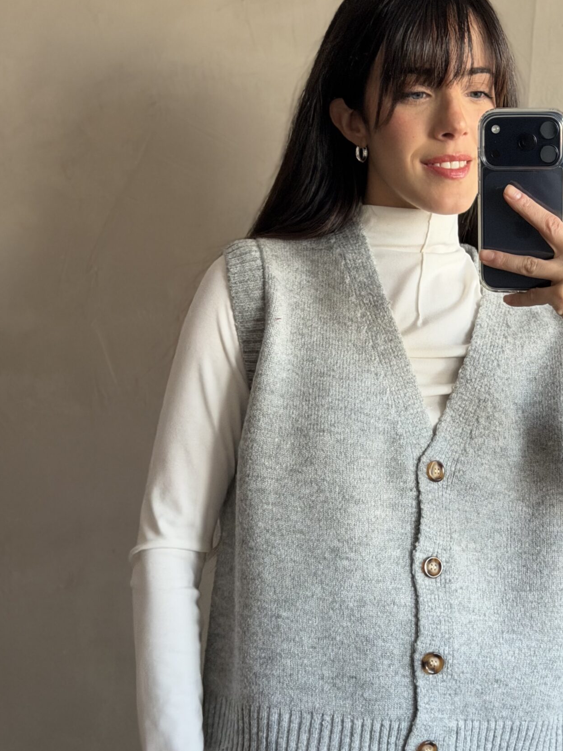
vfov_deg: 26.3
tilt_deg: -15.7
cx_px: 358
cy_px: 410
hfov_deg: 19.8
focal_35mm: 74
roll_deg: -1.6
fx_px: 1605
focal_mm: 6.76
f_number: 1.78
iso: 250
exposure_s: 1/60
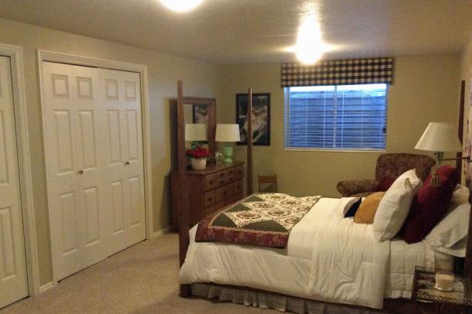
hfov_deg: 54.4
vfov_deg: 37.8
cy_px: 178
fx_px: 459
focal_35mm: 35
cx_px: 234
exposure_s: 1/15
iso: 400
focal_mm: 3.3
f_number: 2.4
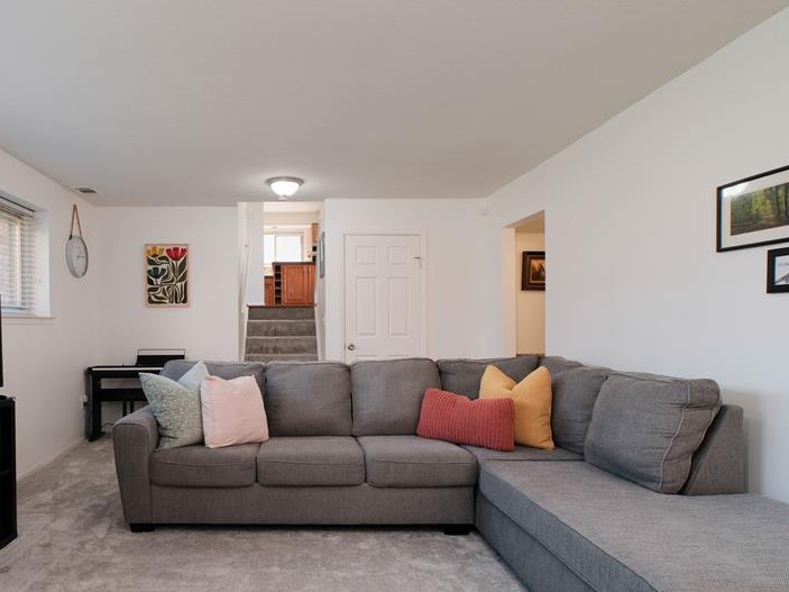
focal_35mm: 21
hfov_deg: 78.0
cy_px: 325
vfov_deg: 63.3
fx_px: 479
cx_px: 313
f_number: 7.1
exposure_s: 1/60
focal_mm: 10
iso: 500
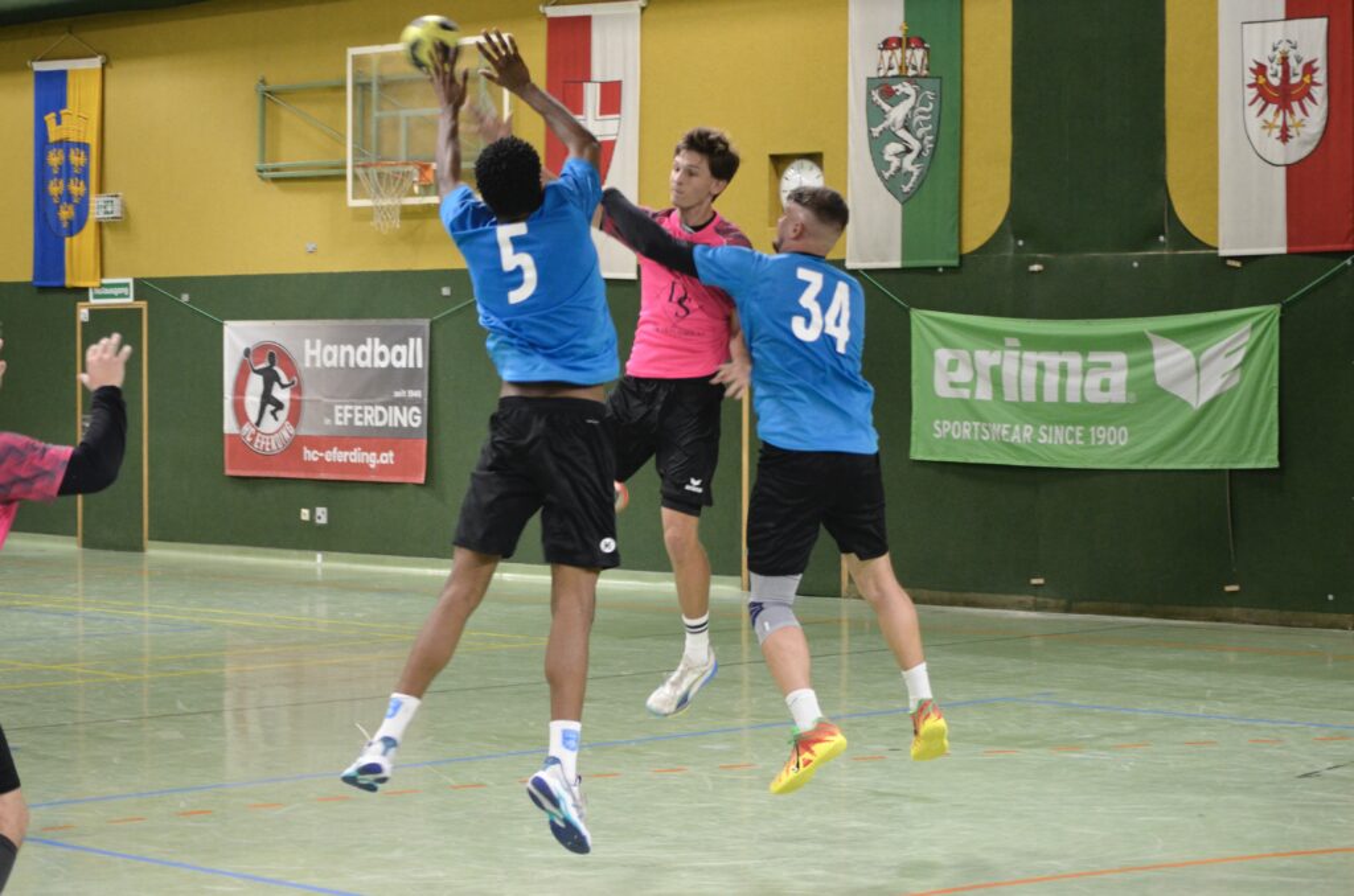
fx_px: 3096
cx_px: 677
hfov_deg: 24.7
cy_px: 448
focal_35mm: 82
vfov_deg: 16.5
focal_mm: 55
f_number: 4
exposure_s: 1/160
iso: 1600
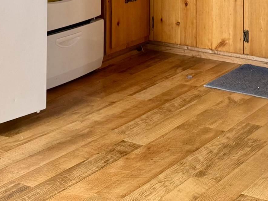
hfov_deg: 23.5
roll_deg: -0.1
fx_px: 643
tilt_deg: -2.3
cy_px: -94
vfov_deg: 16.3
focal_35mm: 83
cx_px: 150
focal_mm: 6.76
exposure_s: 1/121
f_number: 1.78
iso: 100
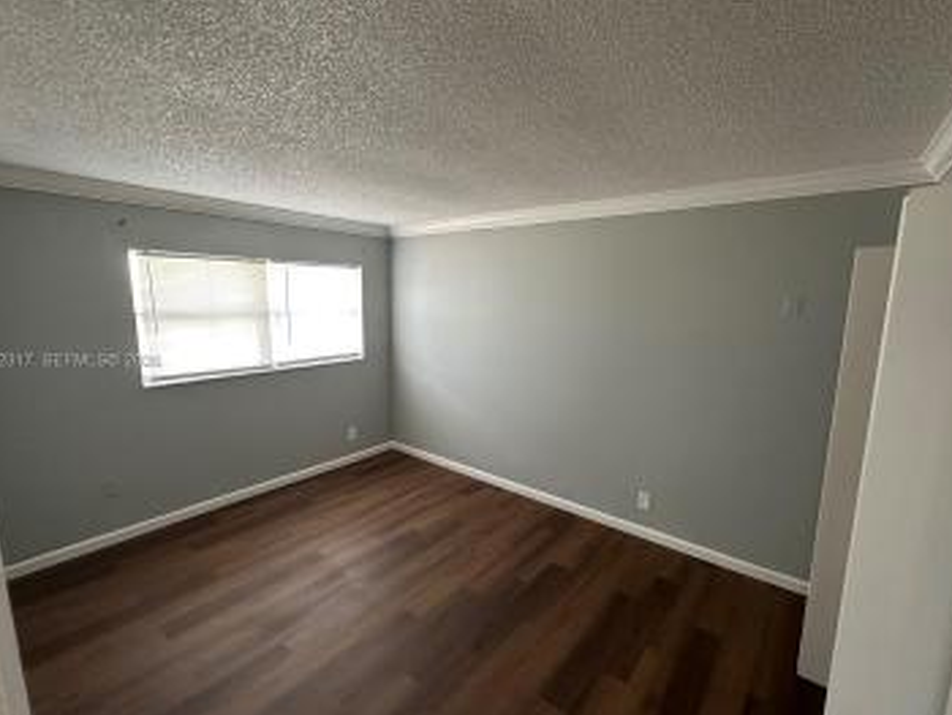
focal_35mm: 16
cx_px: 492
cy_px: 362
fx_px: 440
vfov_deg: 78.2
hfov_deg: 94.4
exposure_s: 1/60
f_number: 2.2
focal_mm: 2.2
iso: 160
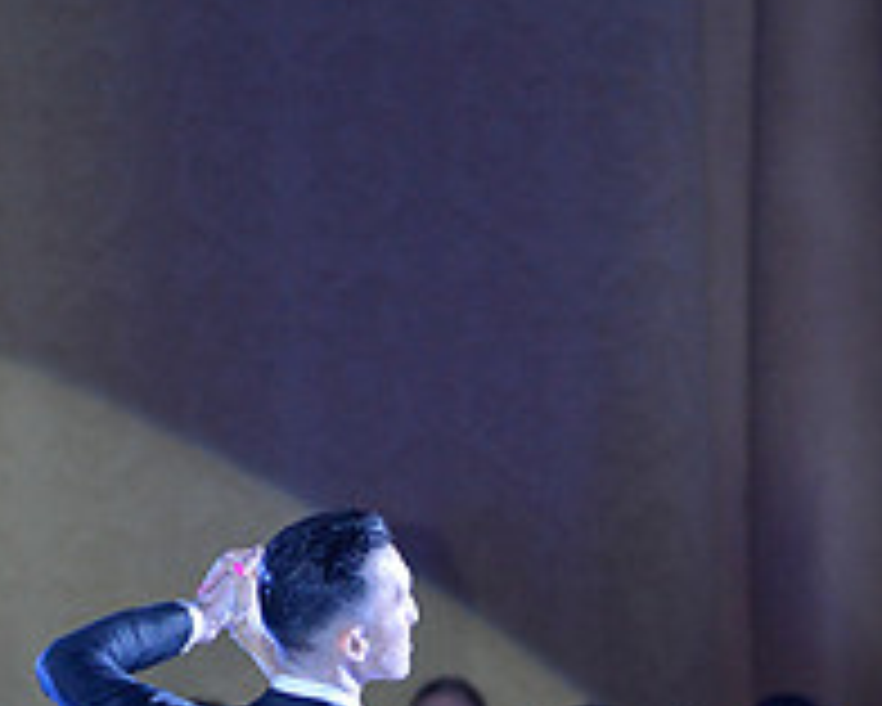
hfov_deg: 3.5
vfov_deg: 2.8
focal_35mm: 555
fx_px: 14495
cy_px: 998
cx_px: 349
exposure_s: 1/250
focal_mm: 200
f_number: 4
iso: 4000
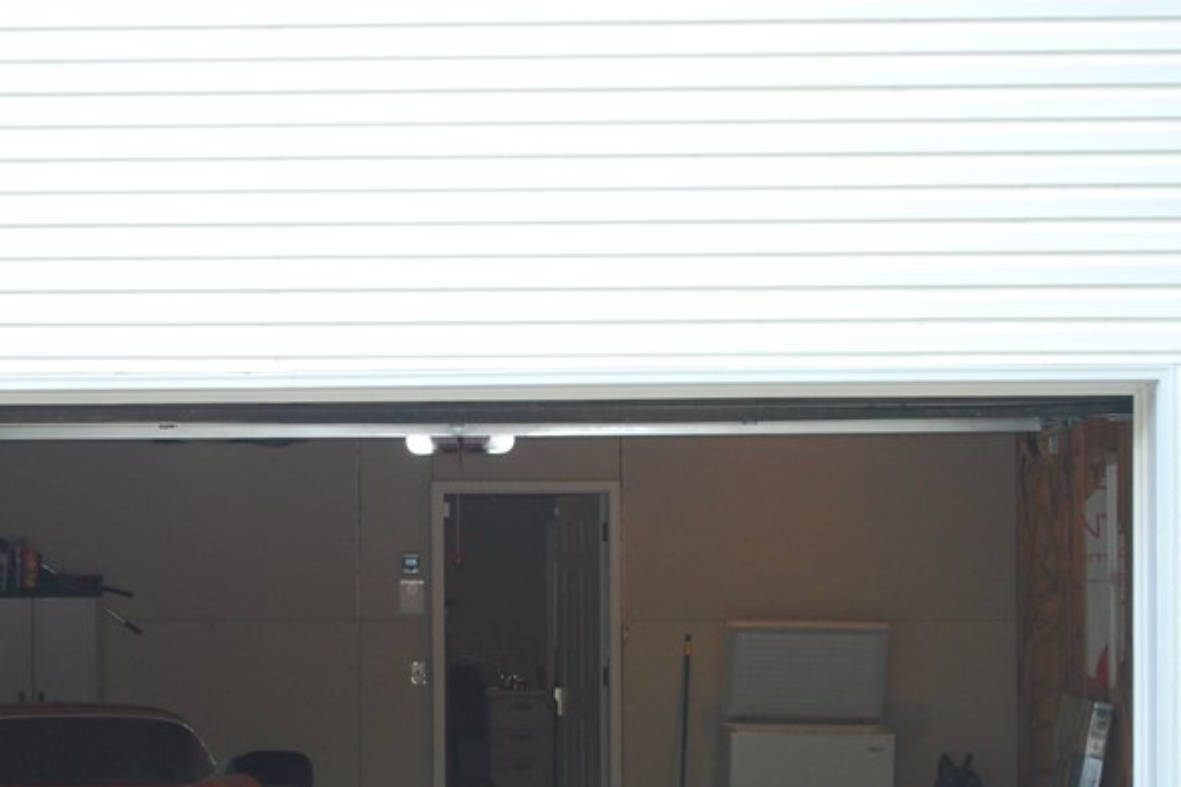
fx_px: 3608
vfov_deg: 12.4
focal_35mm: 110
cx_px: 317
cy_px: 577
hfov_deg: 18.5
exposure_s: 1/60
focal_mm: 40
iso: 360
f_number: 5.3
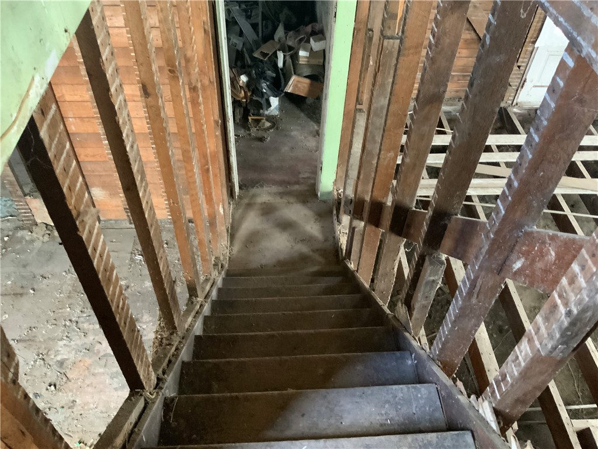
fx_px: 501
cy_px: 224
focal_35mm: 29
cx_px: 299
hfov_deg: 61.7
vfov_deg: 48.2
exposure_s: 1/30
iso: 400
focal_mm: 3
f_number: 1.8
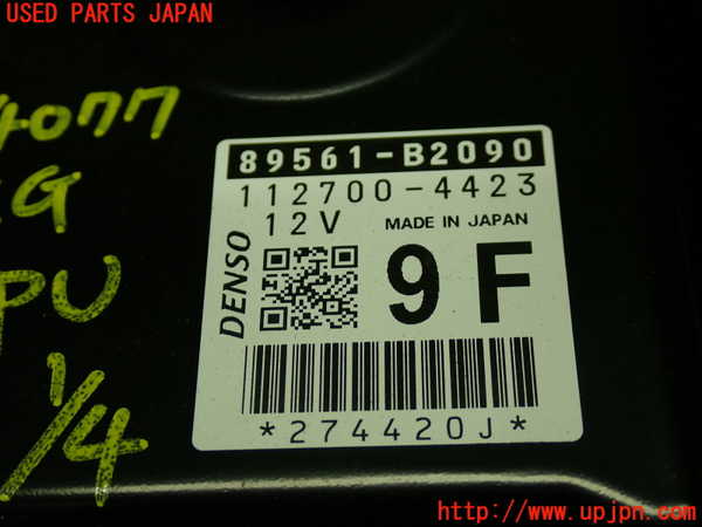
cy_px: 264
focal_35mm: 54
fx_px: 1095
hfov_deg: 35.5
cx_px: 351
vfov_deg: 27.0
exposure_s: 1/60
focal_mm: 9.65
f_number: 3.3
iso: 200
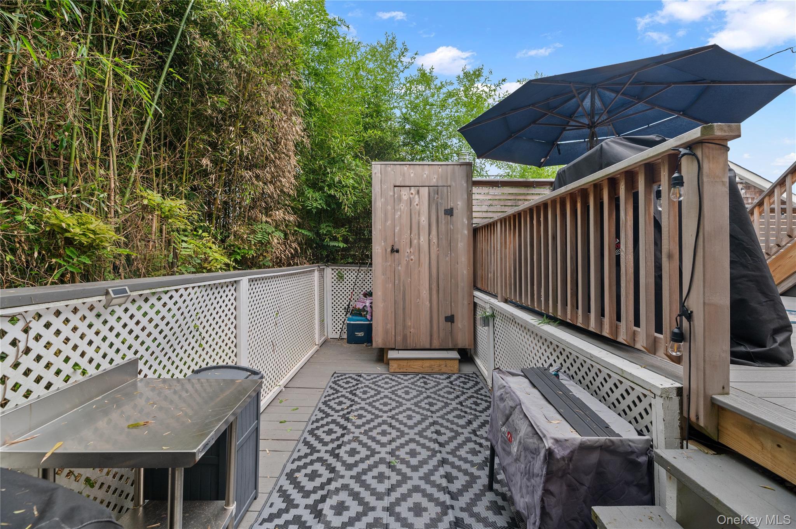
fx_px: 309
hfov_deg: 104.3
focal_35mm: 14
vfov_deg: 81.1
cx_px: 398
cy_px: 264
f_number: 7.1
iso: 320
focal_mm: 14
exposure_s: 1/200
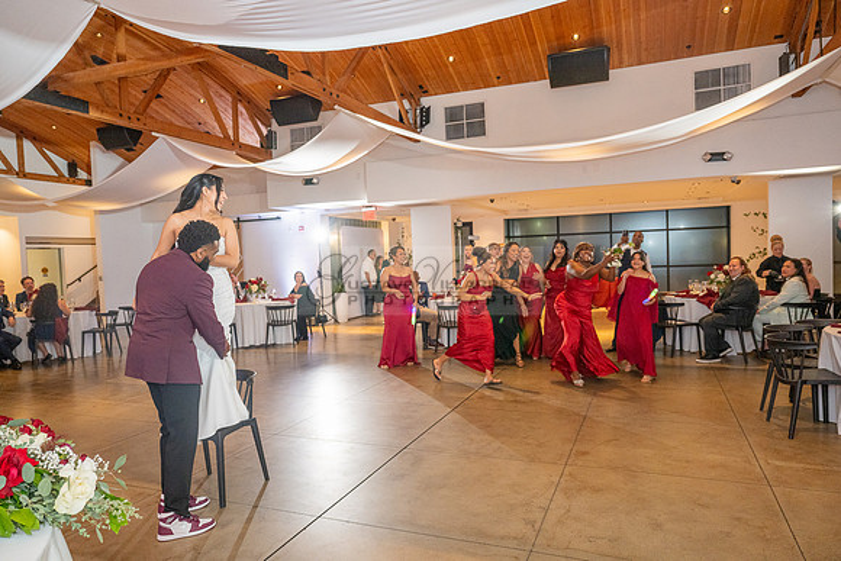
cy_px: 280
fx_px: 561
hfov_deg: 73.7
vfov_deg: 53.2
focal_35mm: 24
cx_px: 420
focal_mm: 24
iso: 2000
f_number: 3.5
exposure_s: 1/200
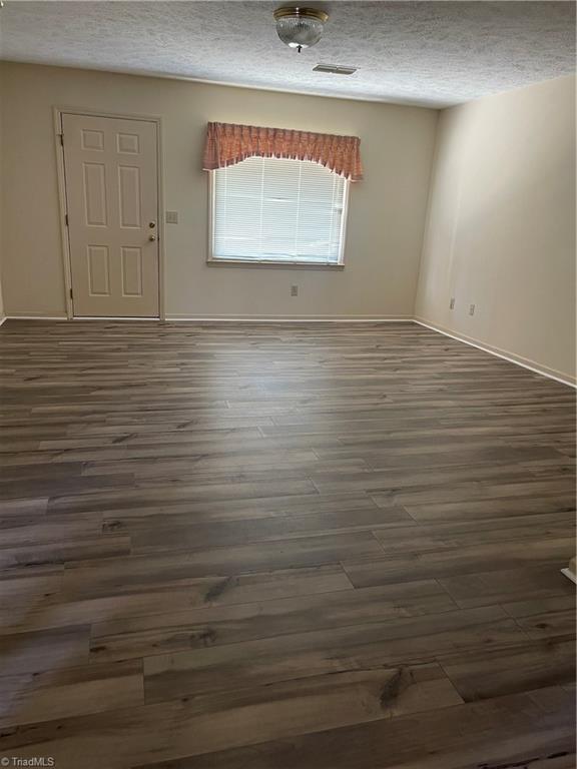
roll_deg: -3.9
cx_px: 288
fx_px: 556
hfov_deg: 54.9
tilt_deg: -17.7
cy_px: 384
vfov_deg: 69.4
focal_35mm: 25
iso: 320
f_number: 1.6
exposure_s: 1/60
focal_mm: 5.1
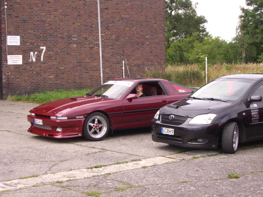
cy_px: 98
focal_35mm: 79
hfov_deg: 24.7
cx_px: 132
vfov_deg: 18.7
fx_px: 600
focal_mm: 12.8
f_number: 4.1
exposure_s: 1/250
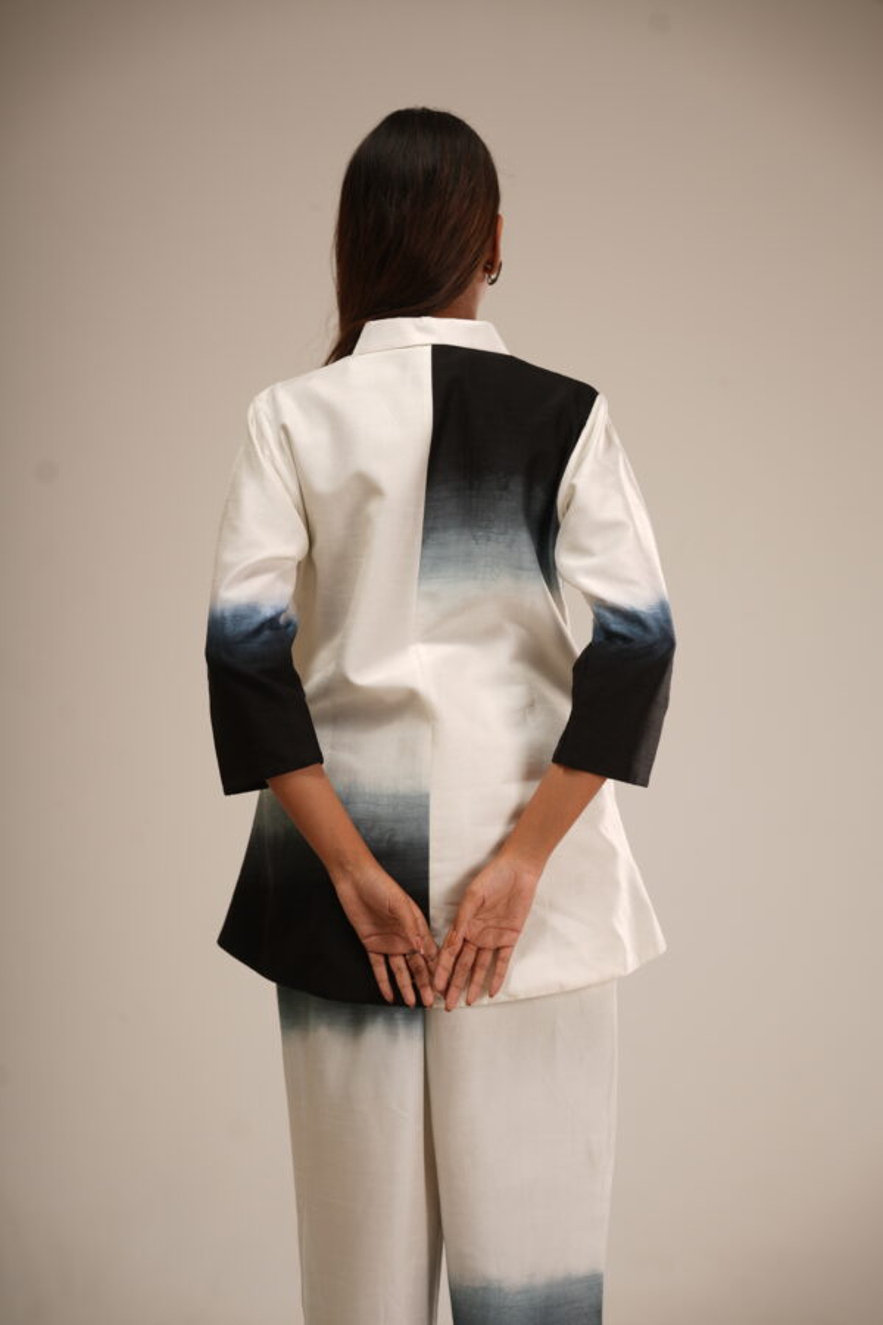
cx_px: 442
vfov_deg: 23.9
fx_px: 3127
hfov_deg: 16.1
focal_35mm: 85
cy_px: 662
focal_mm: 85
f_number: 4.5
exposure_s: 1/160
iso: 50
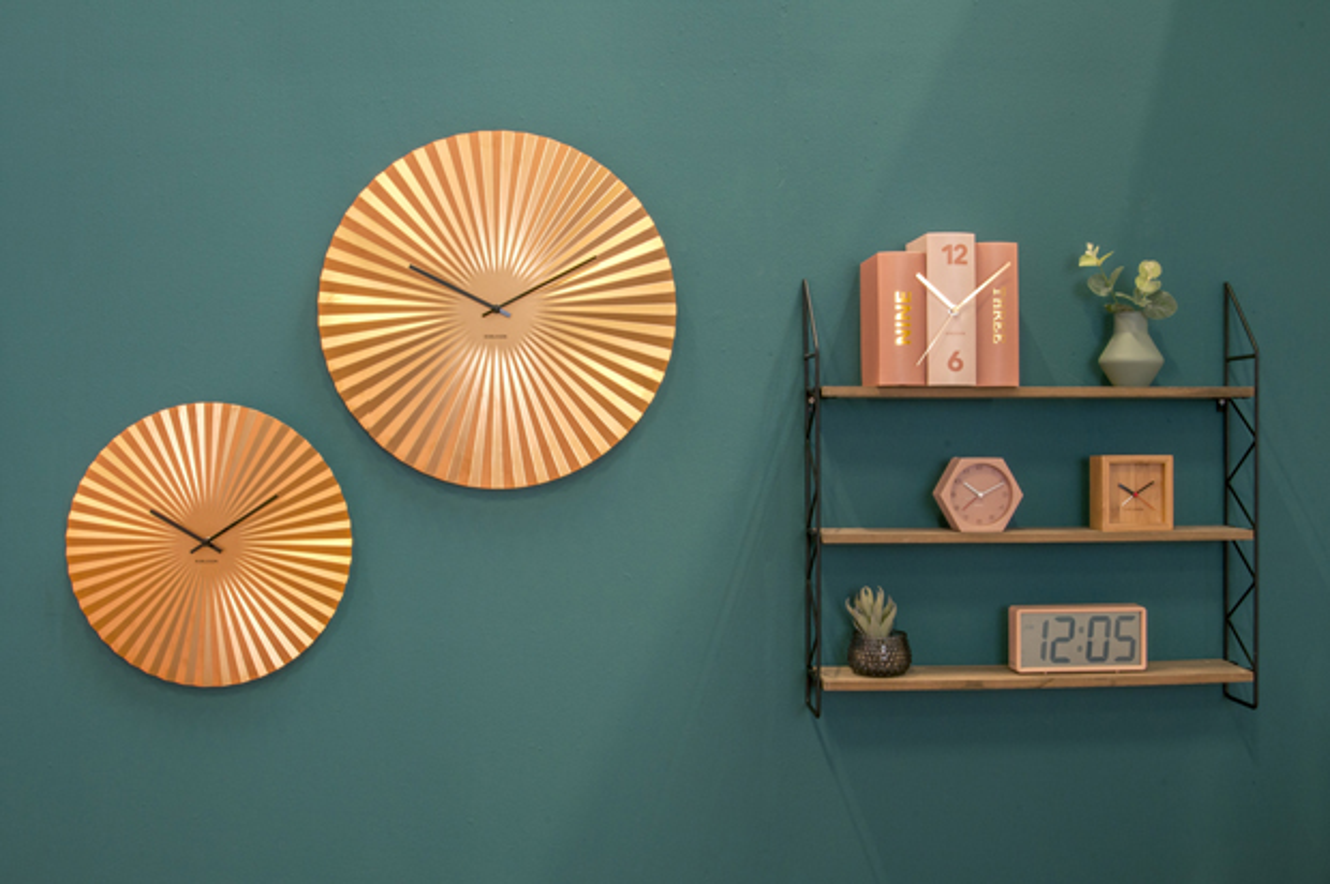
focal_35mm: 36
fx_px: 1329
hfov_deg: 53.2
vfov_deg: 36.8
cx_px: 665
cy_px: 442
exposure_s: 2.5
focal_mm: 24
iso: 160
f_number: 18
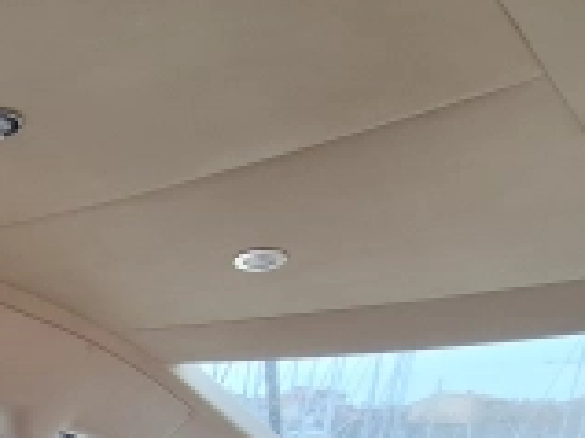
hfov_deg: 30.5
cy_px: 664
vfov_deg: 24.6
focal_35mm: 45
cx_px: -221
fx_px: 760
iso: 50
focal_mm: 1.74
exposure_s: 1/50
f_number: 2.2
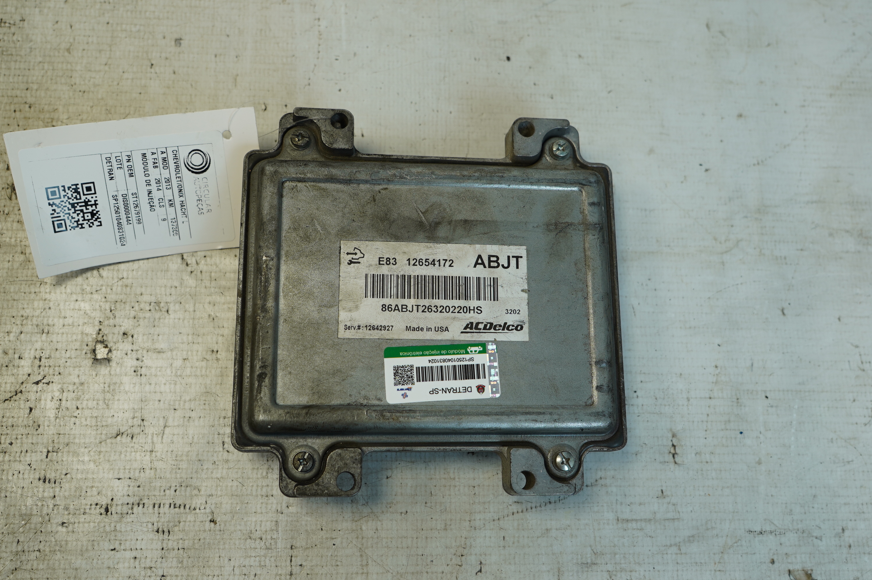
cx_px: 436
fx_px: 823
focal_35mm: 34
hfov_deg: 55.8
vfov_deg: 38.8
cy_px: 290
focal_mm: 23
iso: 125
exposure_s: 1/60
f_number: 4
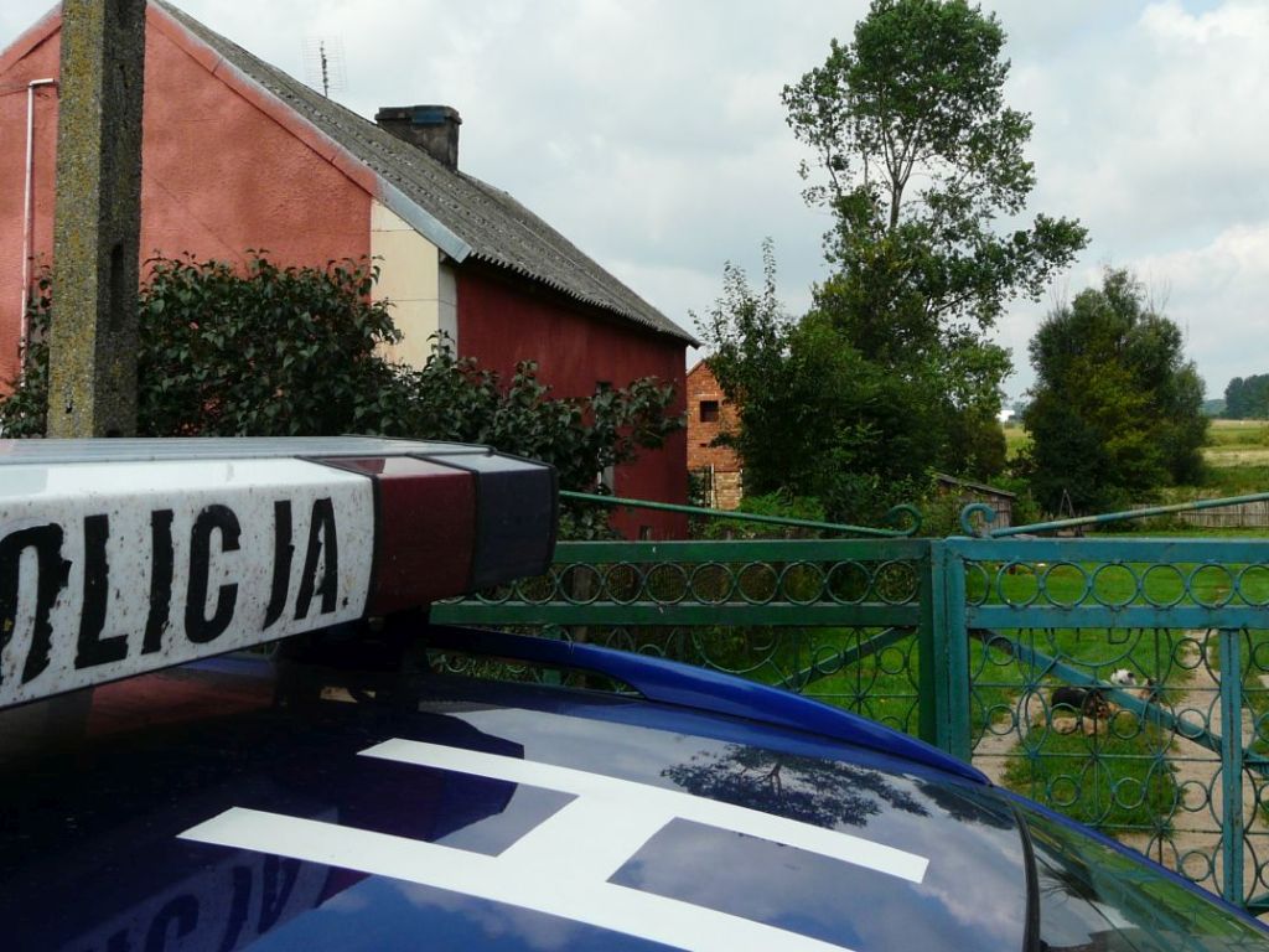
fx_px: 1210
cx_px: 634
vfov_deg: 42.9
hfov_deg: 55.4
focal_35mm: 33
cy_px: 476
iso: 100
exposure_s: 1/400
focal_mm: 5.4
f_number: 5.6
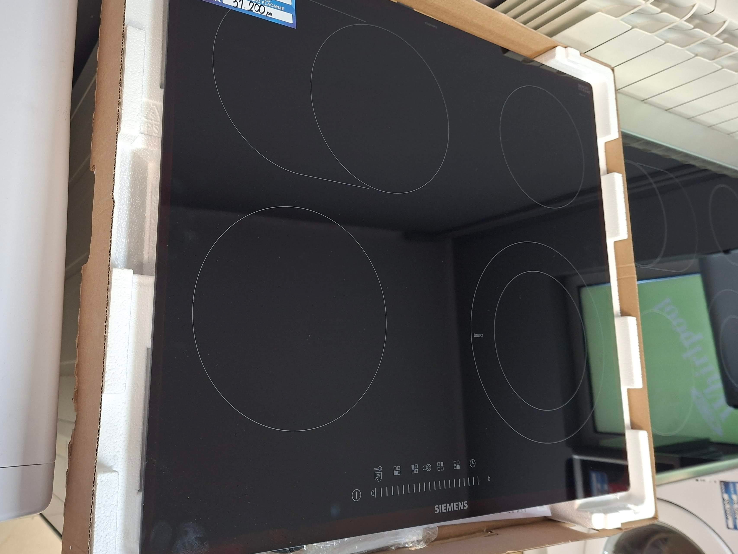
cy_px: 256
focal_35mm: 27
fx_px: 576
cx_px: 319
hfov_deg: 65.0
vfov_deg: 51.3
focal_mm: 5.54
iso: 320
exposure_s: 1/50
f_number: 1.8
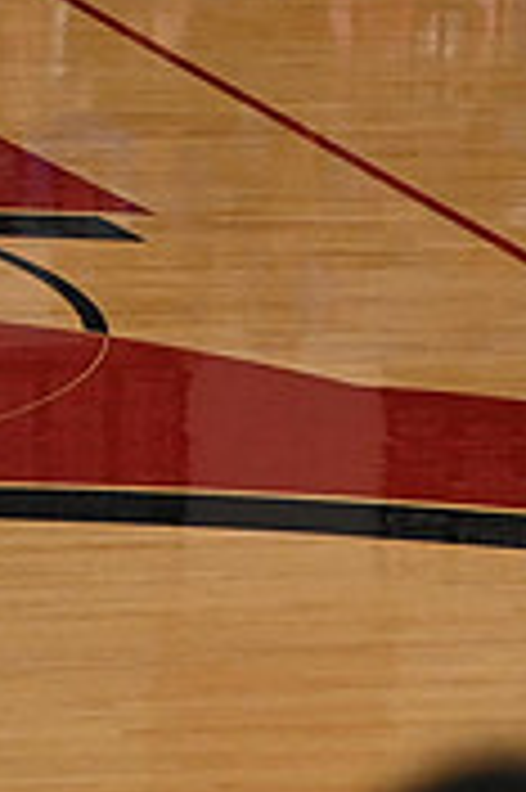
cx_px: -719
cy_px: 16
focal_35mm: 347
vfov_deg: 5.9
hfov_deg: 3.9
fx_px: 7619
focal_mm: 70
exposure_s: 1/500
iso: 5000
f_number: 4
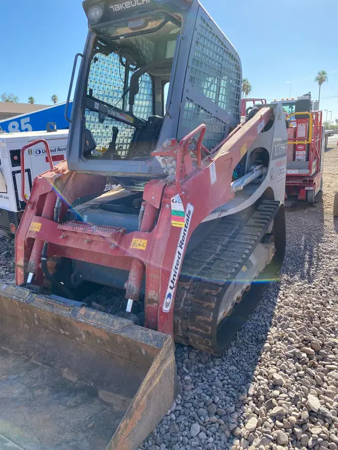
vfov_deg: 67.3
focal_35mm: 26
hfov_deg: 53.1
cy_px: 225
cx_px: 169
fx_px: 338
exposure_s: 1/858
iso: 32
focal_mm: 4.25
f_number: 1.8
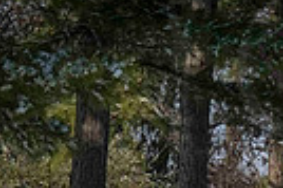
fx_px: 1979
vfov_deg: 5.4
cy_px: 326
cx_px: 315
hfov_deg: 8.1
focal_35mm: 252
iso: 800
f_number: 20
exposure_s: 1/800
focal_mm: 58
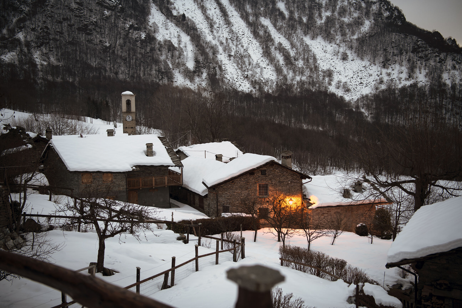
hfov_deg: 48.5
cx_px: 231
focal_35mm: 40
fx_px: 513
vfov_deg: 33.4
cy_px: 154
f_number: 2.8
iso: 160
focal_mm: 40
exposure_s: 1/15
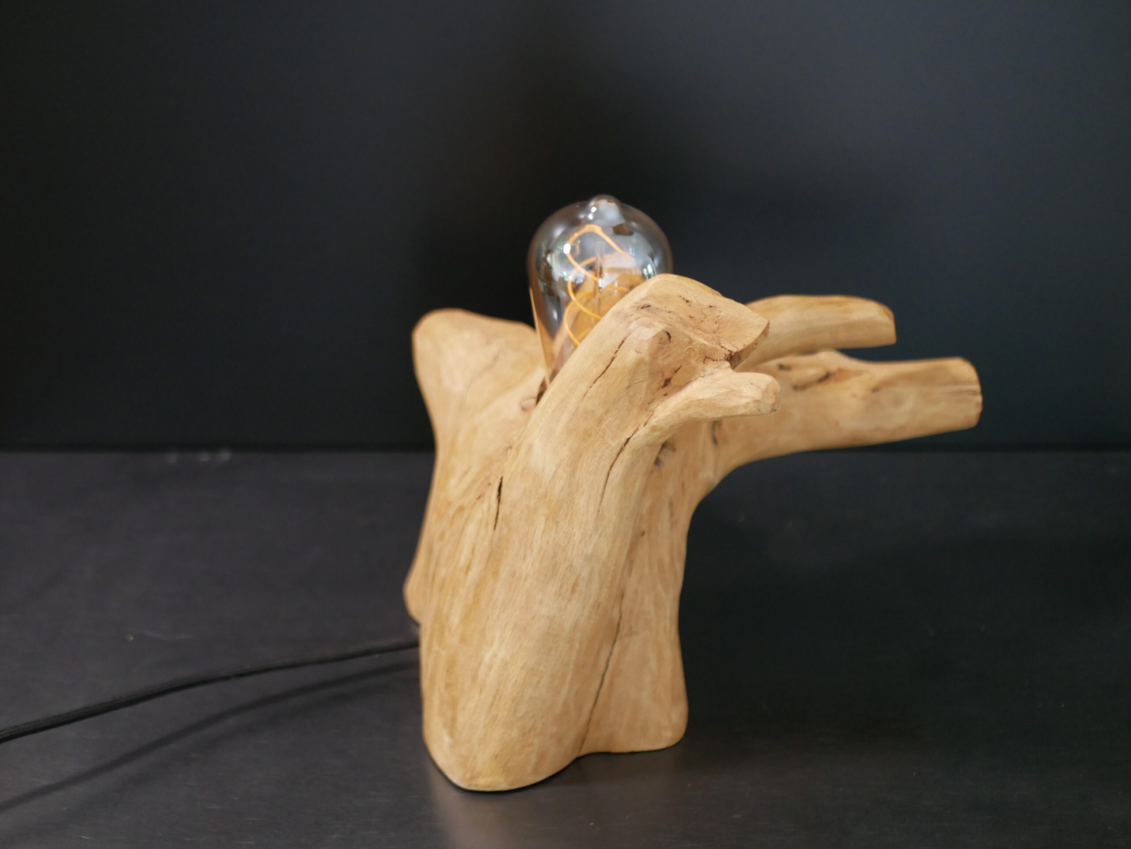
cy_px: 424
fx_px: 1634
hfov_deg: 38.2
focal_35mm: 50
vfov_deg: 29.1
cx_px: 566
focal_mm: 25
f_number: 1.7
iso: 1250
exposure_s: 1/60
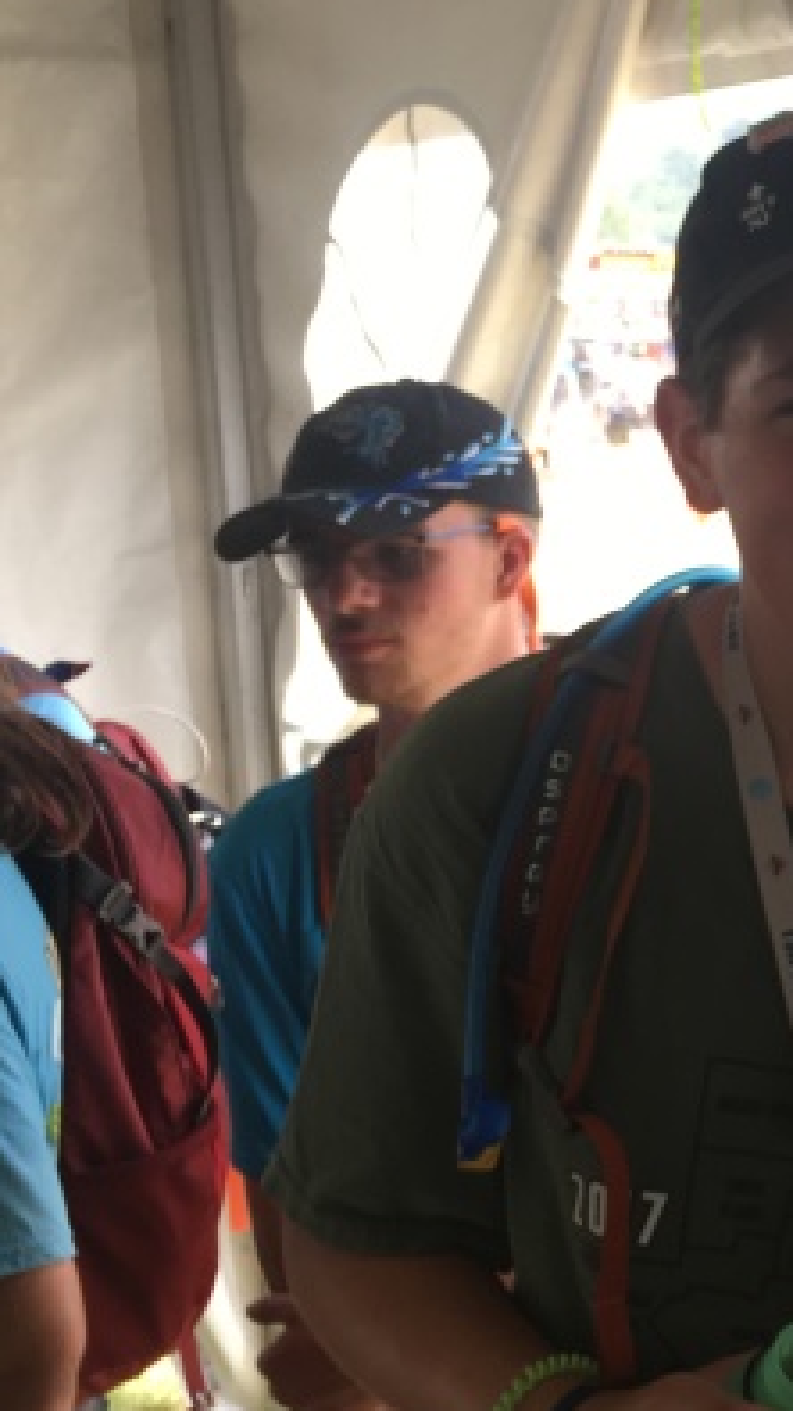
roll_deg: -1.1
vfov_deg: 32.8
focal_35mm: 64
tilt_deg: -11.0
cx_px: 1086
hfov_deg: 17.4
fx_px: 2394
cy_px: 689
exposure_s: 1/120
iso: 25
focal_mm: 4.15
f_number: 2.2
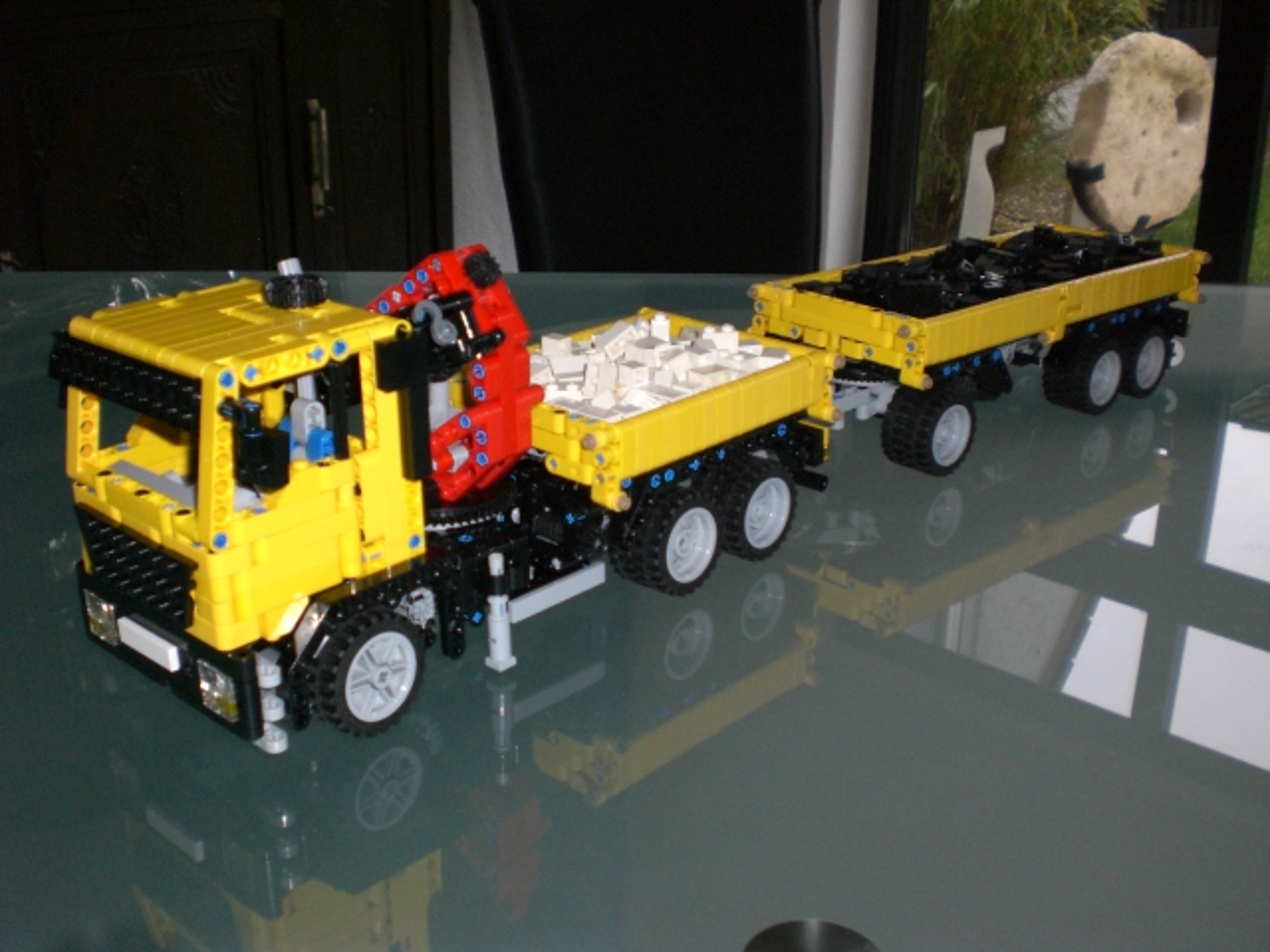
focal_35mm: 38
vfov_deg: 37.7
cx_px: 635
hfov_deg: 49.0
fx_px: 1394
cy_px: 476
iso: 200
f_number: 3.1
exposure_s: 1/60
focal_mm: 6.3
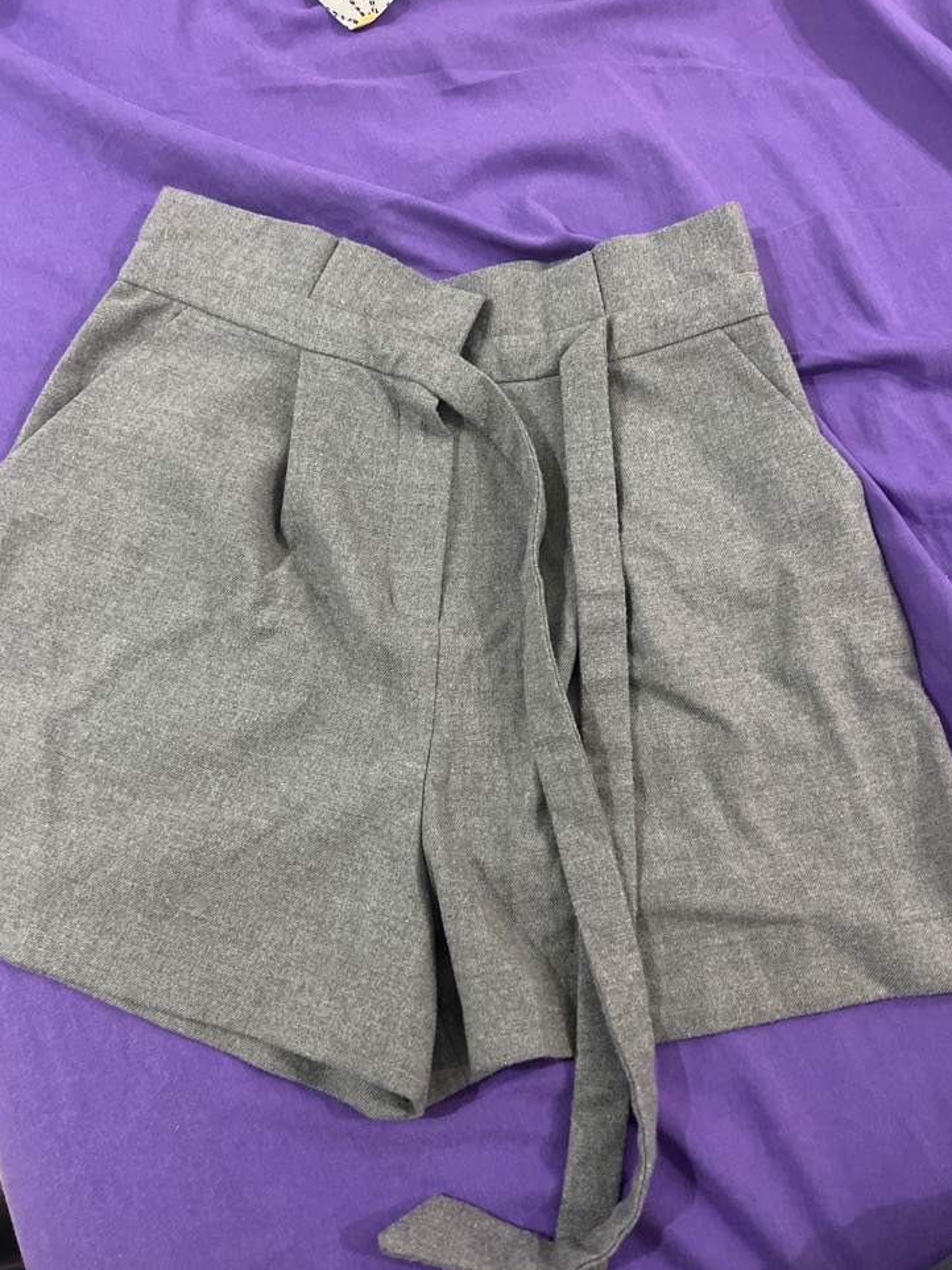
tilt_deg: -74.5
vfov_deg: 65.3
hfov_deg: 51.3
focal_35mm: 27
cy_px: 653
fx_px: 990
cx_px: 463
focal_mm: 5.7
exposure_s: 1/46
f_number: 1.5
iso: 500
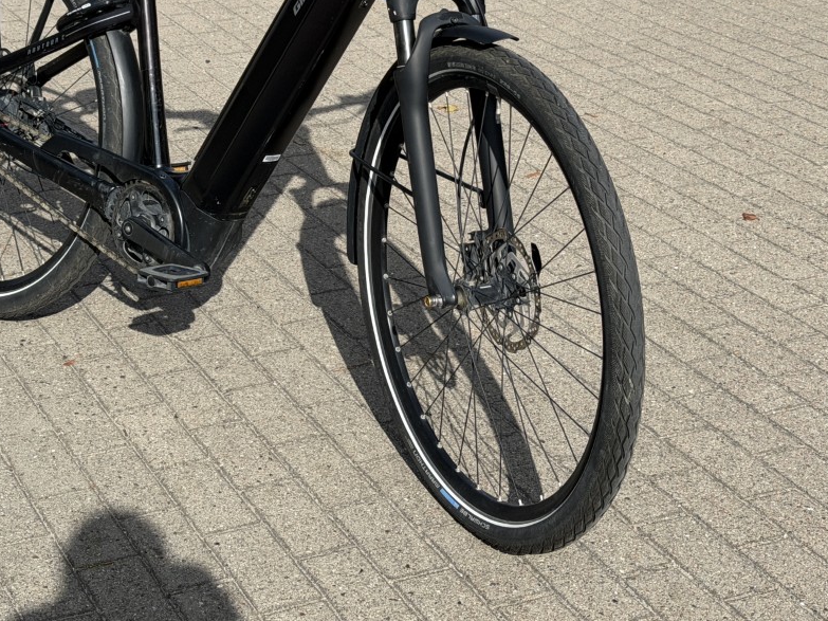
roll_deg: -2.4
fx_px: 1818
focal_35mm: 76
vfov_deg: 19.2
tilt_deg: -18.5
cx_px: 210
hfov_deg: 25.4
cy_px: 132
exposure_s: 1/5587
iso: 64
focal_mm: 6.76
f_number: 1.78
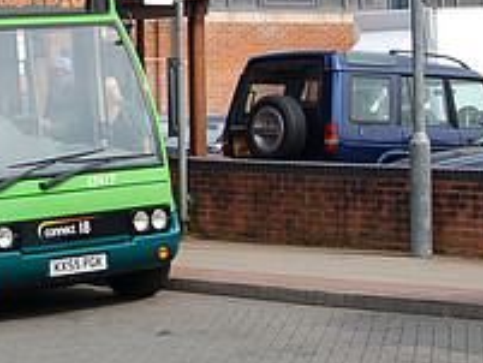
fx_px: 1969
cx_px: -94
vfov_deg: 10.4
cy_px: 0
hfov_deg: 13.6
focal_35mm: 141
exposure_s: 1/60
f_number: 16
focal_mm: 34
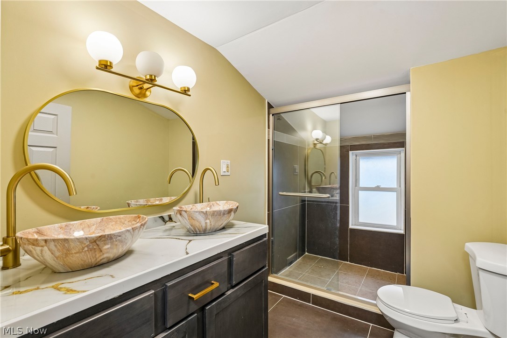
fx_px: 228
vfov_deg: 73.1
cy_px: 169
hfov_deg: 96.0
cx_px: 254
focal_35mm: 16
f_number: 8
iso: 400
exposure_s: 1/15
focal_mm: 16.2
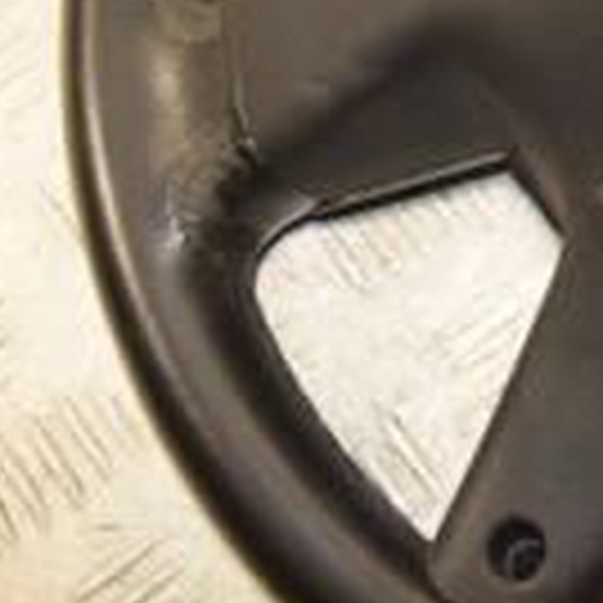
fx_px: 2483
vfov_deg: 13.6
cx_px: 1030
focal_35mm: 126
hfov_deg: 12.8
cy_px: -36
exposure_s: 1/200
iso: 800
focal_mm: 22
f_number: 6.3
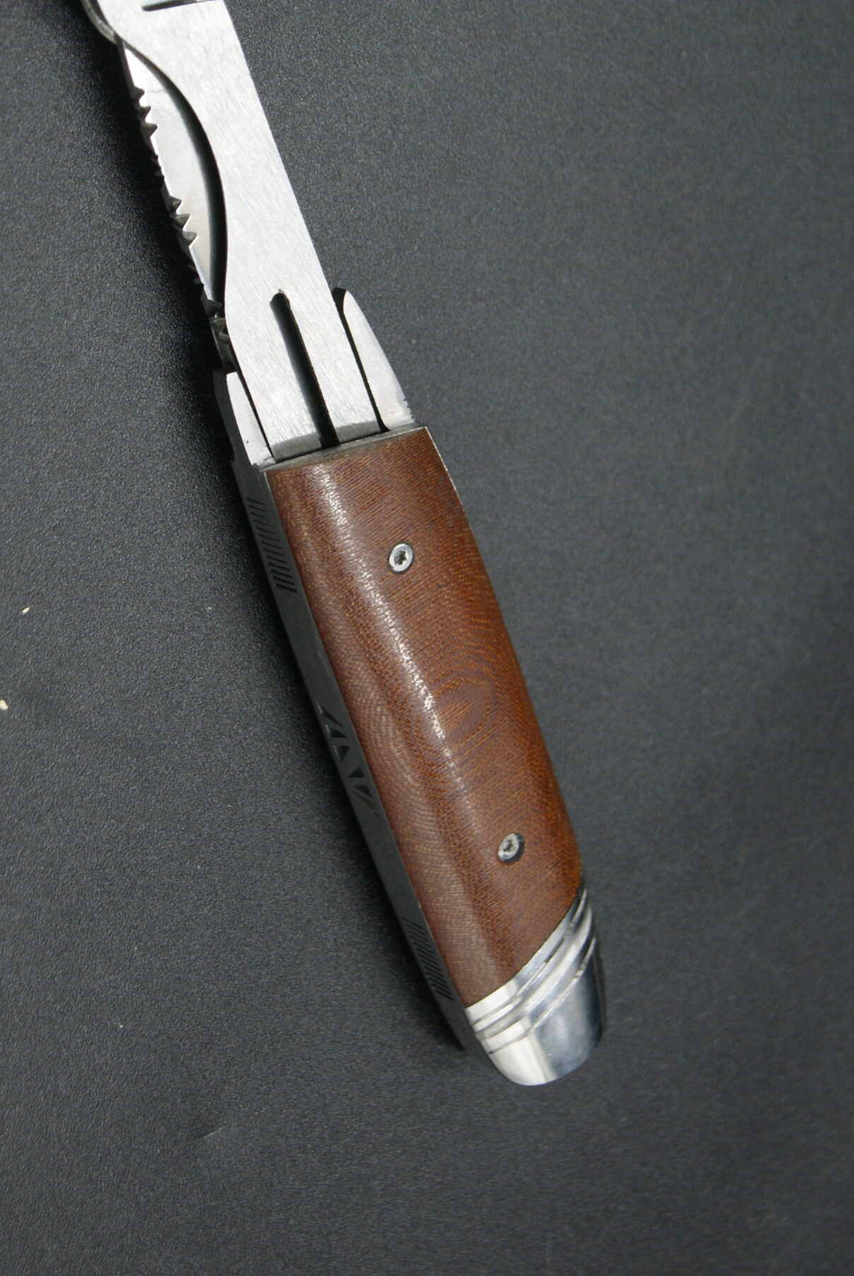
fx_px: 3759
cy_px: 410
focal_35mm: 106
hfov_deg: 13.0
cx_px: 425
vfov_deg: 19.2
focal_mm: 50
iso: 200
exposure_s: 1/80
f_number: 5.6
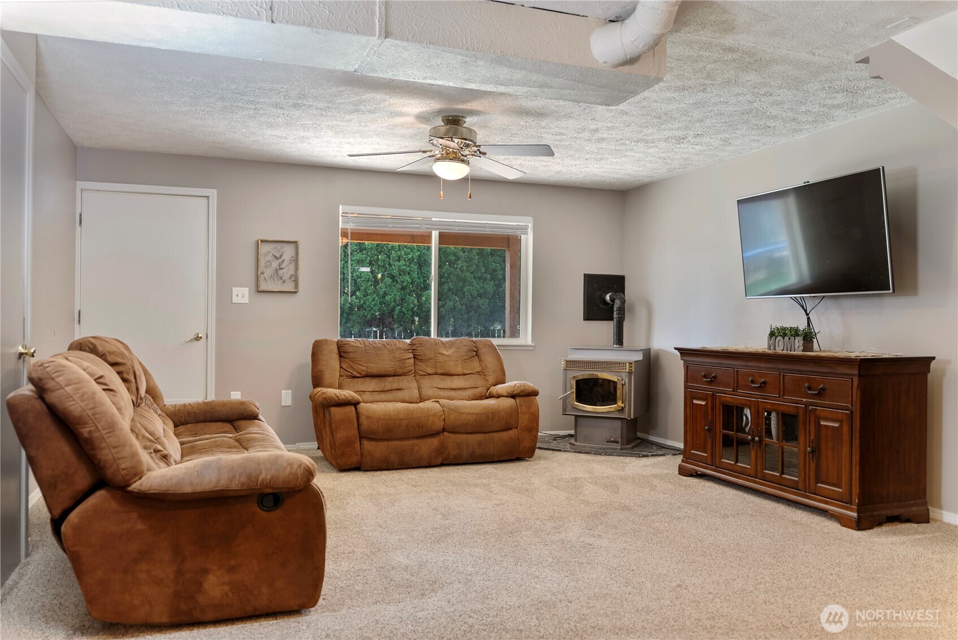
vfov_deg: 45.6
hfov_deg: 64.3
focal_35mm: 29
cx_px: 479
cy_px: 320
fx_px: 761
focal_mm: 28.6
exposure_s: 1/2
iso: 400
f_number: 2.8
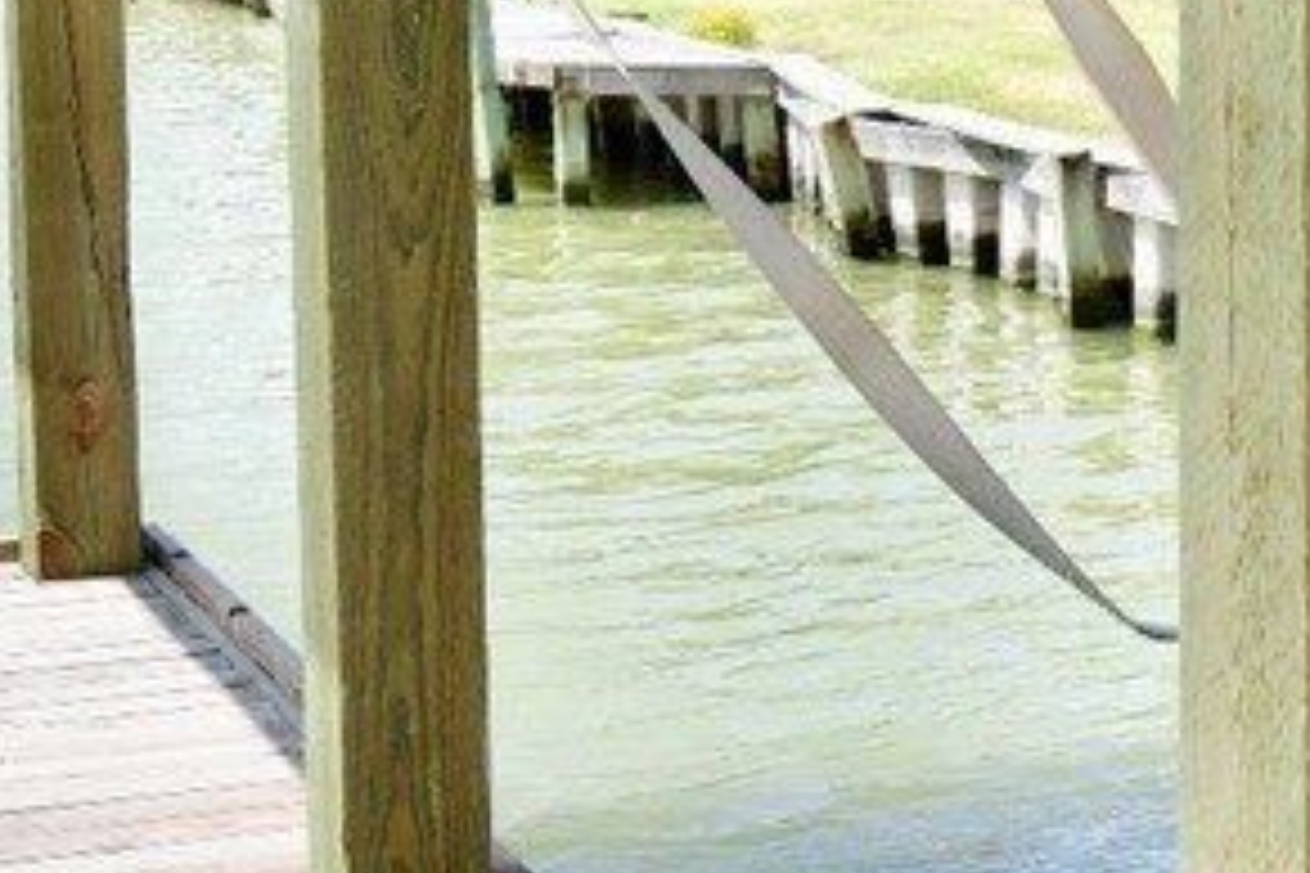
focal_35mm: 112
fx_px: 4075
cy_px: 342
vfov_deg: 12.2
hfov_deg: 17.8
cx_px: 1360
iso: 200
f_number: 6.3
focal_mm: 20
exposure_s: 1/800
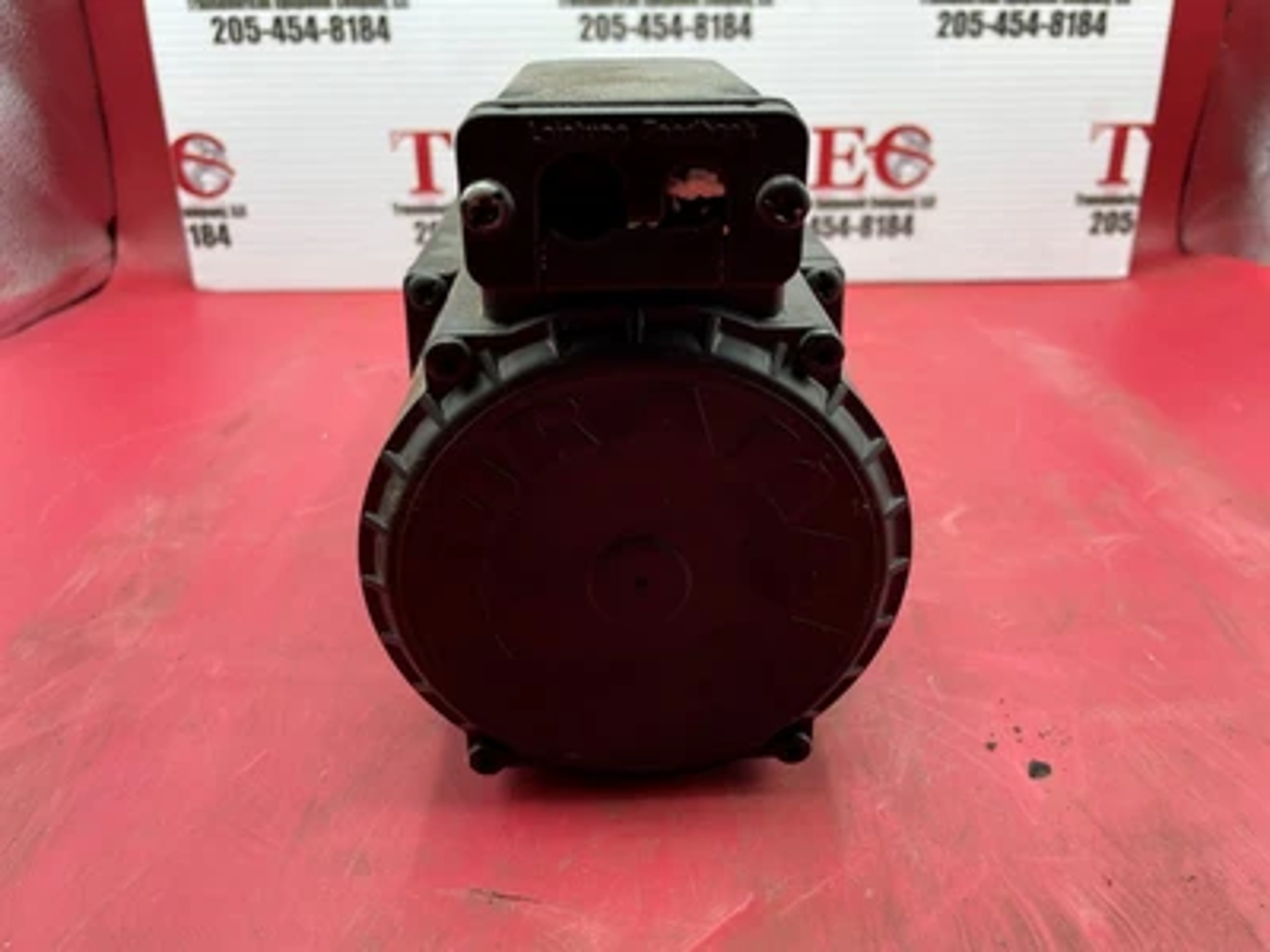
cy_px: 476
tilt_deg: -27.2
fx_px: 954
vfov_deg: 53.1
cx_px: 635
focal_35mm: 26
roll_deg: +0.5
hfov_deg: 67.3
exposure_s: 1/190
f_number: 1.6
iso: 32
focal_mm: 4.2
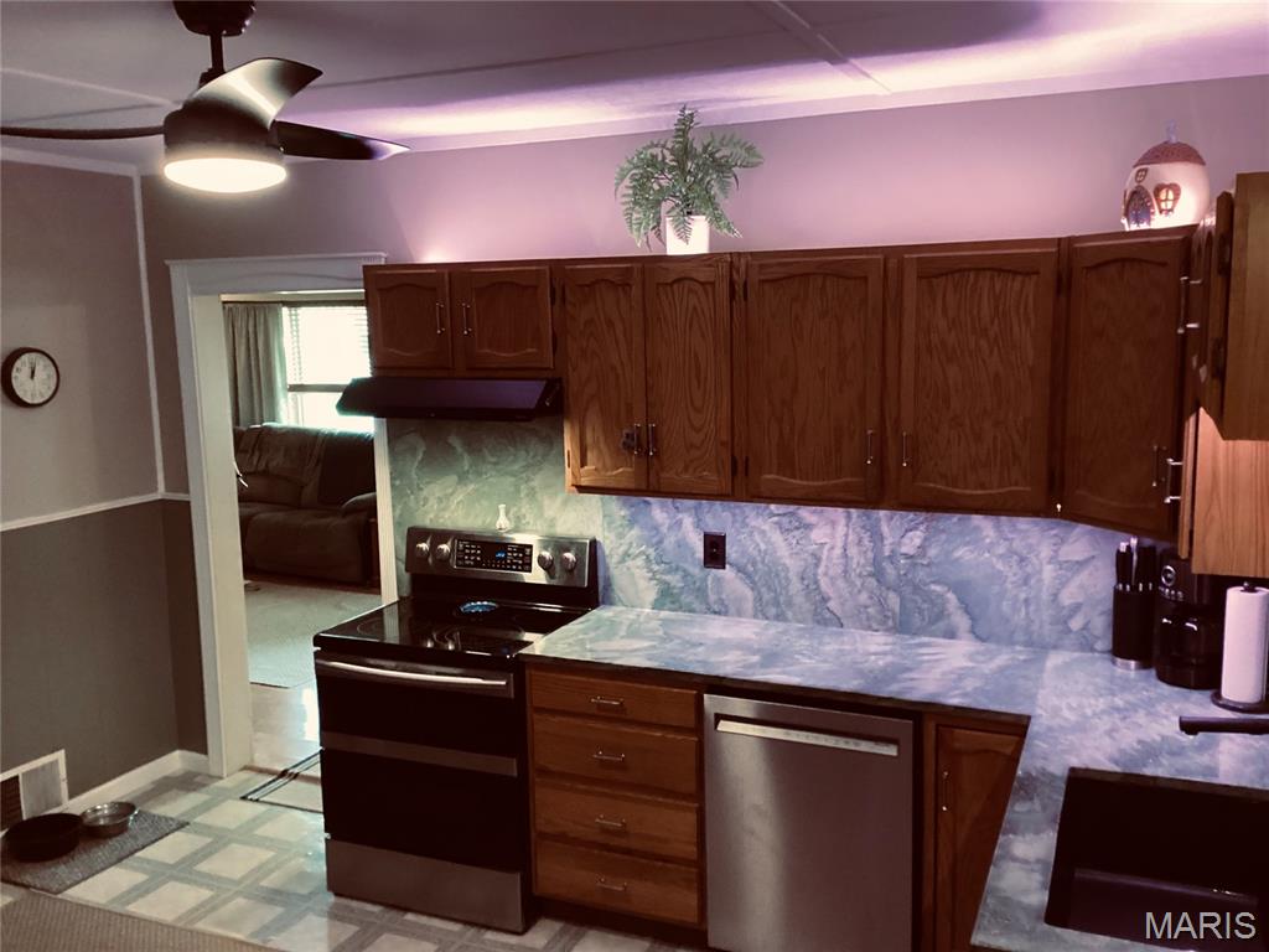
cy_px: 476
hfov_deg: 58.4
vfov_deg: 45.4
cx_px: 634
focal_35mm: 31
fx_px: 1136
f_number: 2.4
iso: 320
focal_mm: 3.3
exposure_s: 1/50
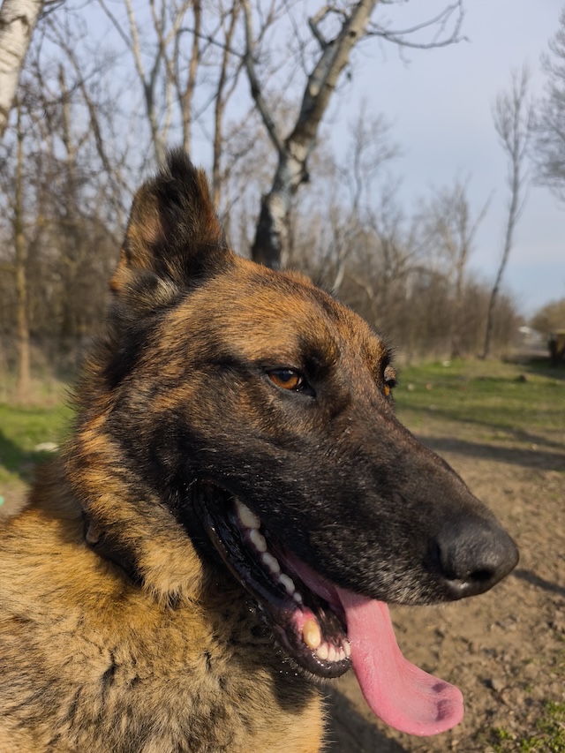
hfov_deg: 58.9
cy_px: 376
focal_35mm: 23
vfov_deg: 73.9
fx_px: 500
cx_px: 282
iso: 50
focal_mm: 6.57
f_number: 1.6
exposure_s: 1/2421
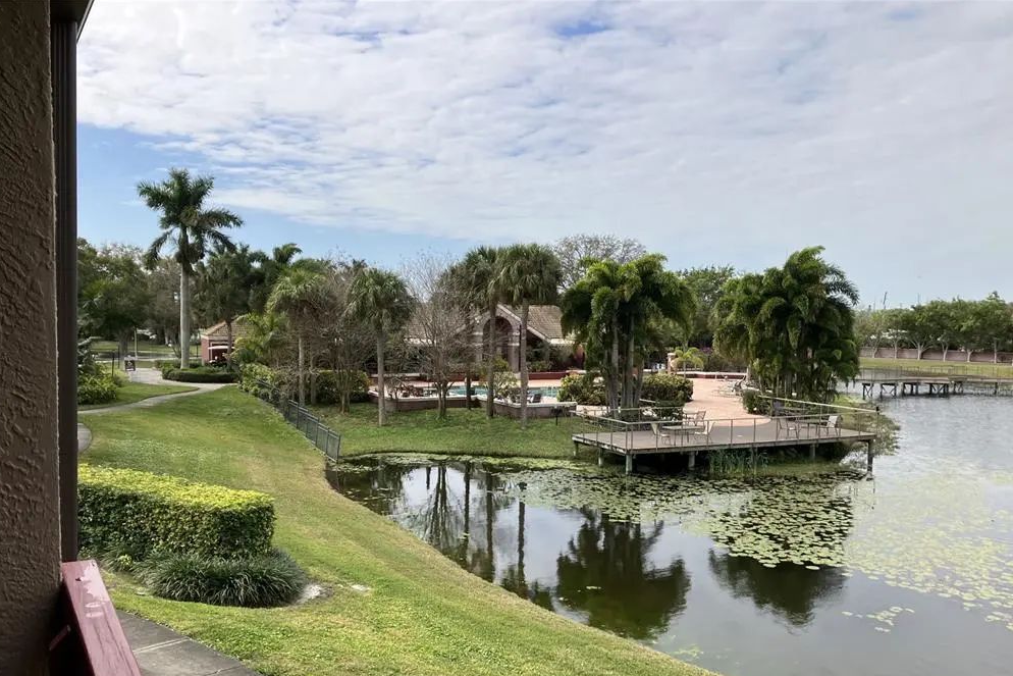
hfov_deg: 61.9
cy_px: 391
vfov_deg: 43.5
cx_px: 508
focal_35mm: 30
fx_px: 844
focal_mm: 3.99
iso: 32
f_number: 1.8
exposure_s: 1/2288
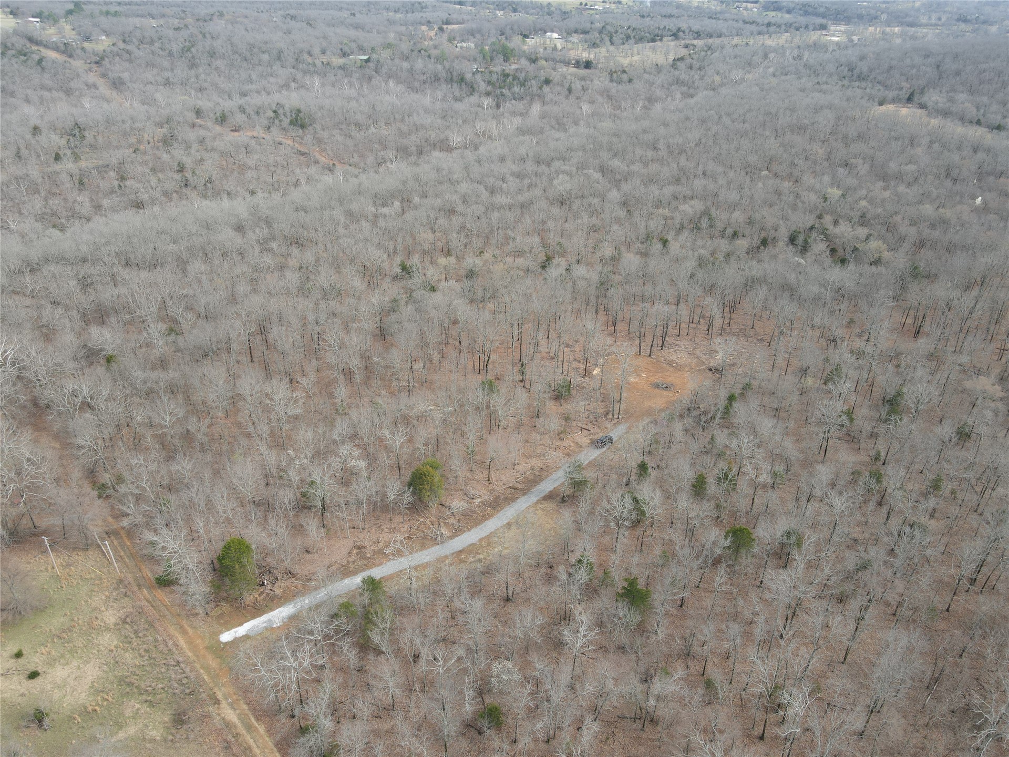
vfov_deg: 56.8
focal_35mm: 24
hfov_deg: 71.6
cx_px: 504
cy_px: 378
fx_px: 700
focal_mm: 4.5
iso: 100
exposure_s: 1/160
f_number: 2.8
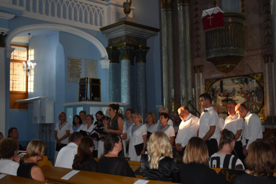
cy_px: 92
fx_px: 345
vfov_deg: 29.9
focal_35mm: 45
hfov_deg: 43.6
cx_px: 138
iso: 800
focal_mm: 30
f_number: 4.2
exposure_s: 1/125
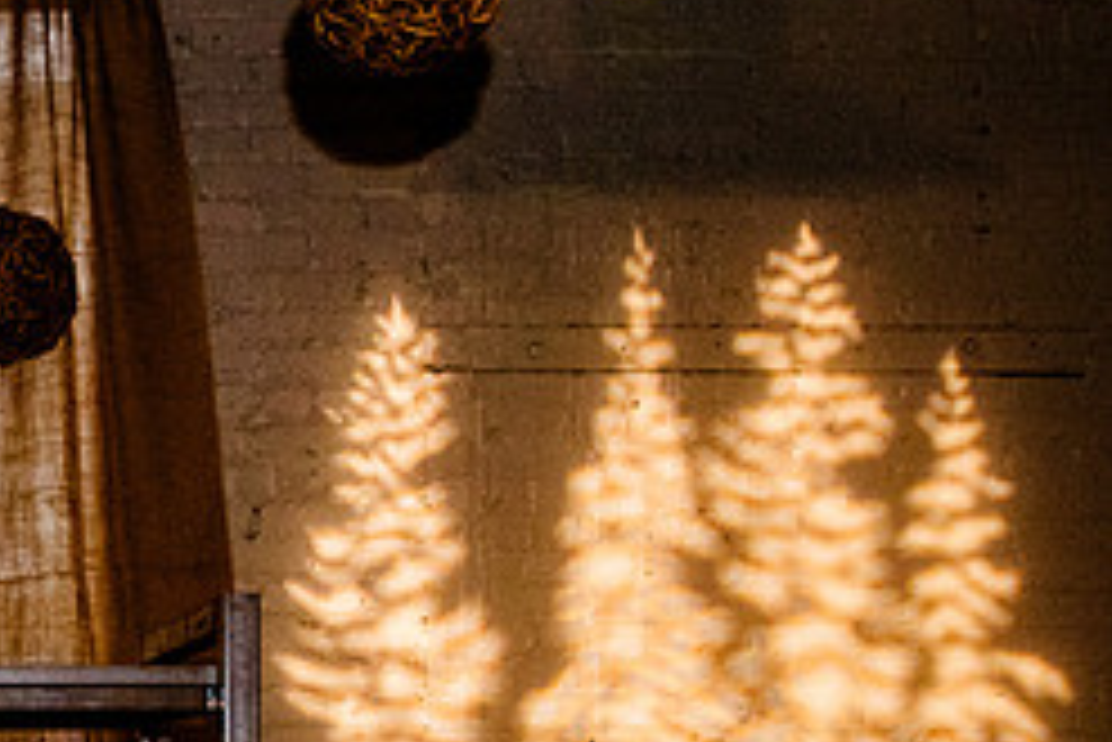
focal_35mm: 86
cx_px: -492
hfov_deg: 20.6
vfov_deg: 15.4
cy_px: 851
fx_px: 2658
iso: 4000
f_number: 7.1
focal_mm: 26
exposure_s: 1/640
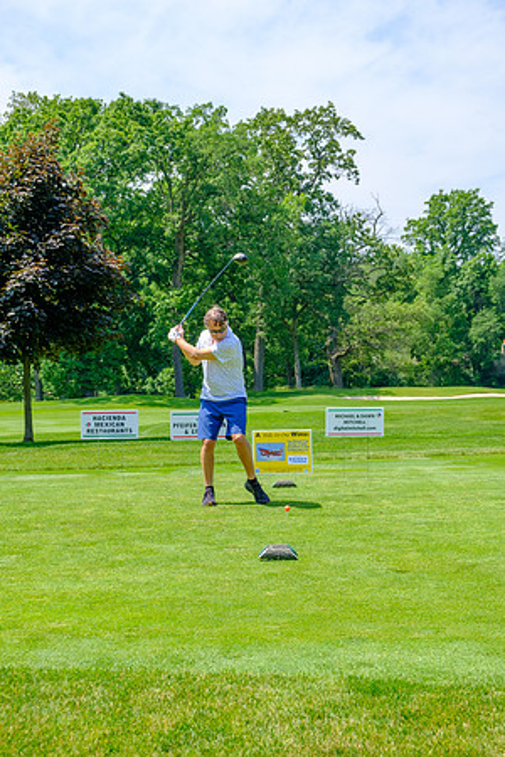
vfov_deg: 35.6
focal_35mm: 56
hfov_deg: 24.2
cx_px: 252
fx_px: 1178
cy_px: 378
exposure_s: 1/500
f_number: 5
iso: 200
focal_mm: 37.4
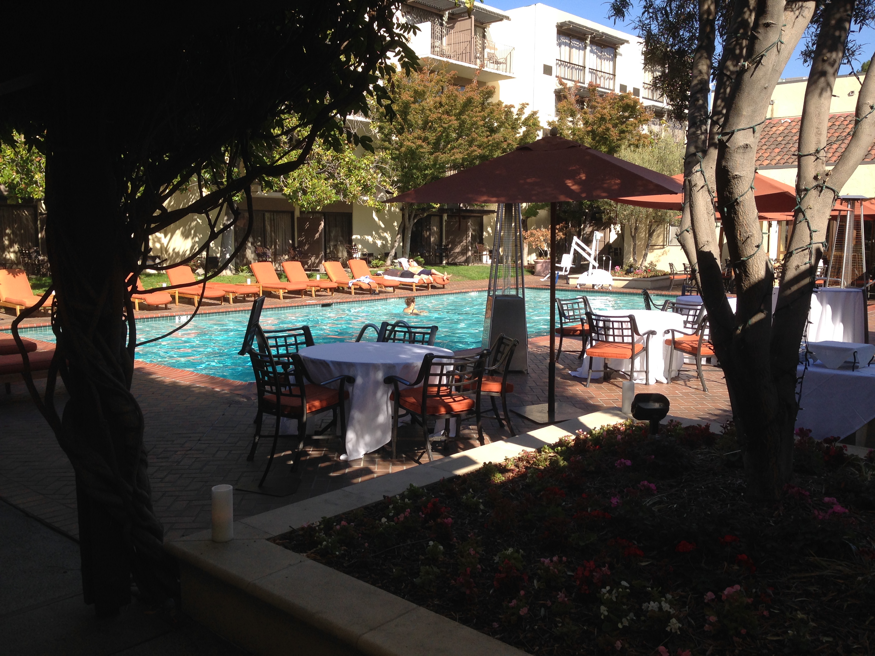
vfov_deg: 42.9
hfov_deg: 55.4
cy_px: 328
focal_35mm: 33
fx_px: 834
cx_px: 438
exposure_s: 1/775
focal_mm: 4.12
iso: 50
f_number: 2.4
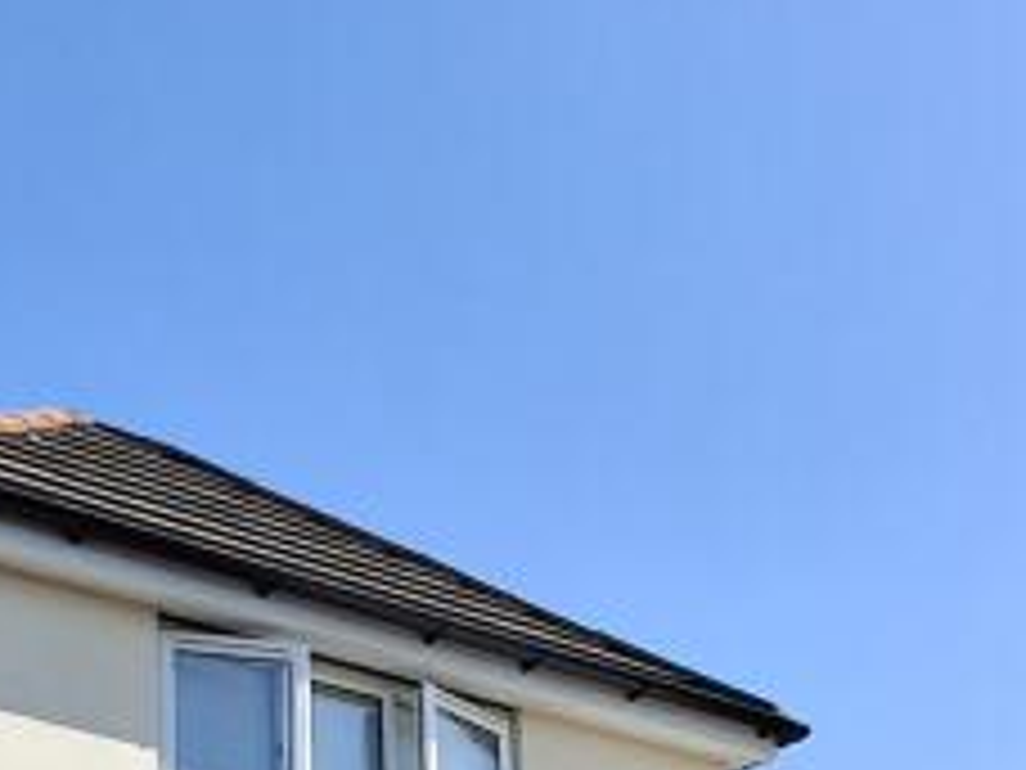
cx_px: 238
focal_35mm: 72
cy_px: 1103
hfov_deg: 26.6
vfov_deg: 18.5
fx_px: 2134
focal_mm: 1.64
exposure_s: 1/1621
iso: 40
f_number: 2.2
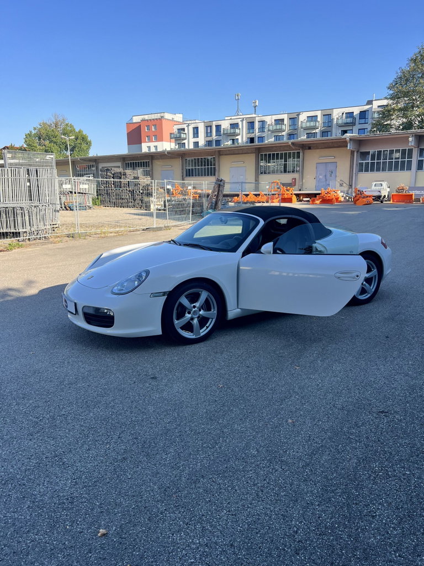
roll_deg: +0.5
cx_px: 212
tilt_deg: -12.7
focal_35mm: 26
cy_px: 283
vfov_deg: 67.3
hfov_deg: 53.1
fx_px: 425
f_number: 1.5
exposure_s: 1/1645
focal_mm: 5.7
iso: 50
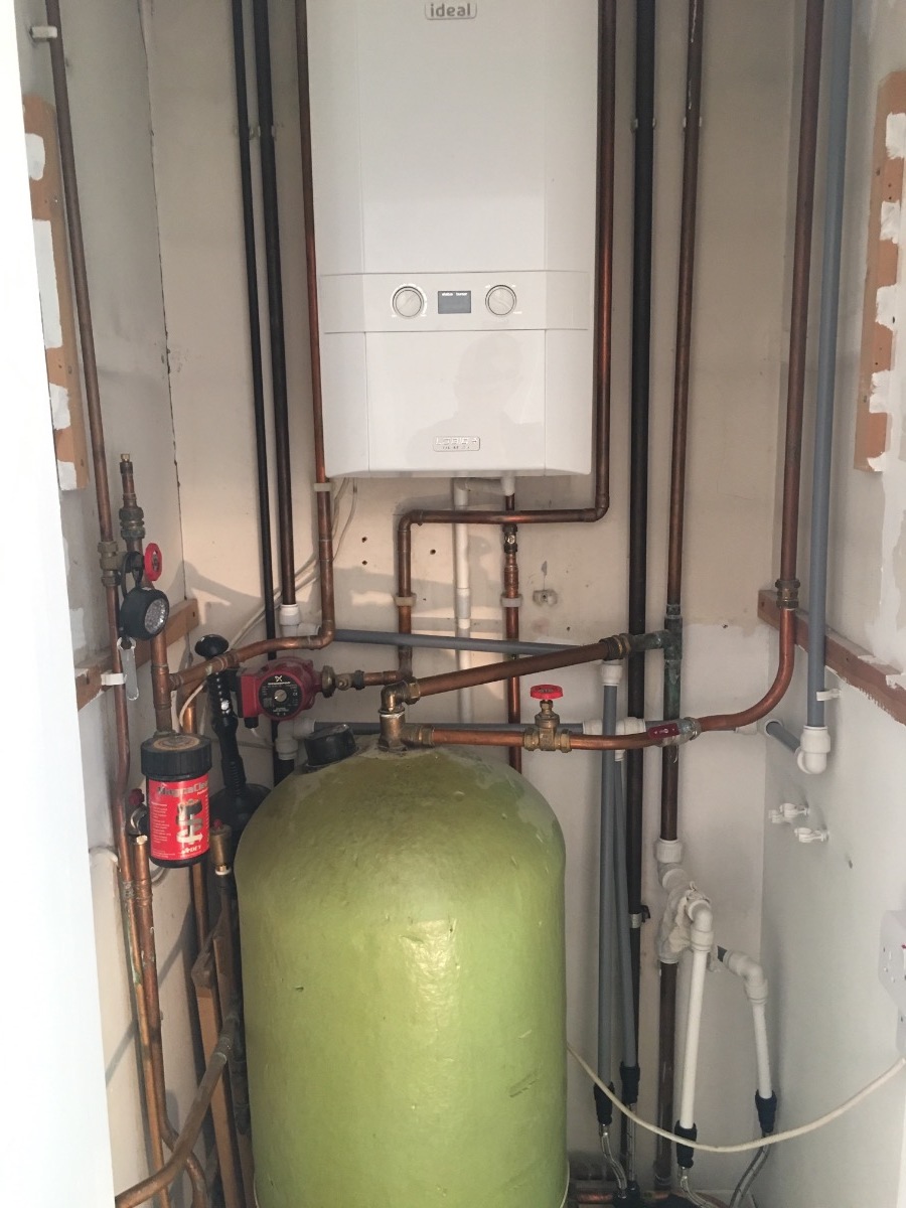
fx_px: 1012
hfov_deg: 48.2
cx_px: 453
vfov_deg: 61.7
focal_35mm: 29
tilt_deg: -8.9
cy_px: 604
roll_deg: +0.9
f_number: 2.2
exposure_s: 1/17
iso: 80
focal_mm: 4.15
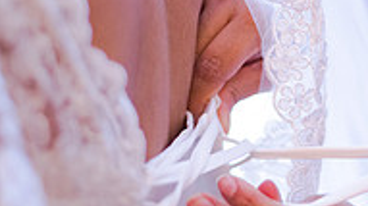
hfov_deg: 13.5
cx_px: 279
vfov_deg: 7.6
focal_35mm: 159
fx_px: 1550
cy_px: 149
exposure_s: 1/320
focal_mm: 50
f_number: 1.8
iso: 1600
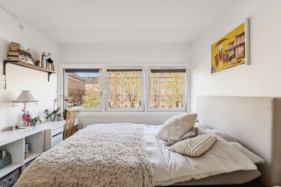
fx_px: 139
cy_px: 94
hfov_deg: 90.5
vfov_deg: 67.8
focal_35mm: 18
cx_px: 140
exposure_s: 1/160
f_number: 7.1
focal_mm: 11.9
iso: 400
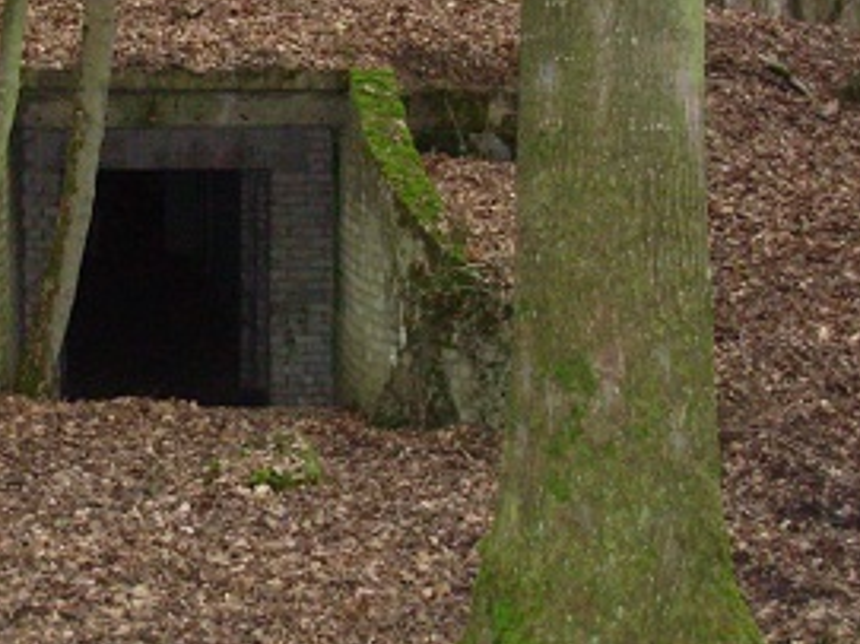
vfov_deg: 18.6
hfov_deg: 24.4
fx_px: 1962
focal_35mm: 79
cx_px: 181
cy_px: 233
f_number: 2.9
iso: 200
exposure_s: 1/128
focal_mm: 6.3
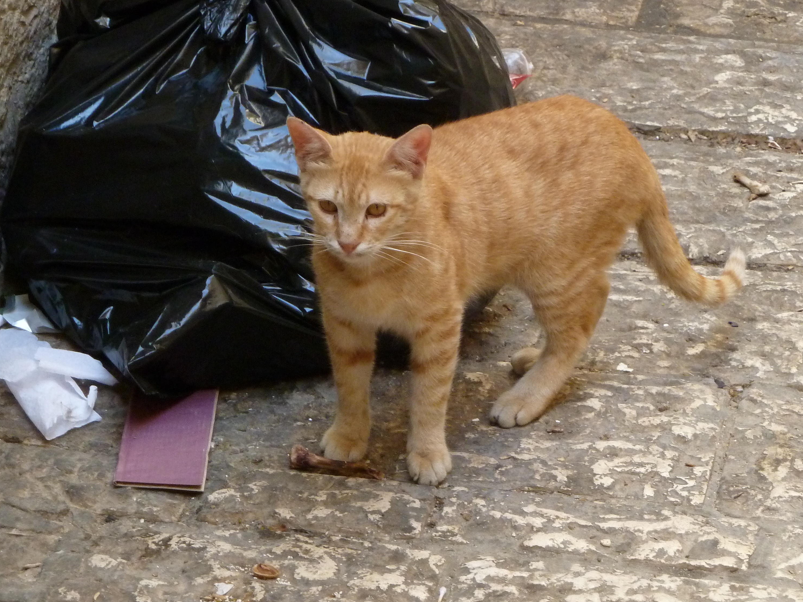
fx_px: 4269
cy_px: 355
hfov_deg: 10.7
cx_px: 502
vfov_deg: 8.1
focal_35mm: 184
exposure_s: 1/100
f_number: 4.5
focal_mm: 22.5
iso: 400
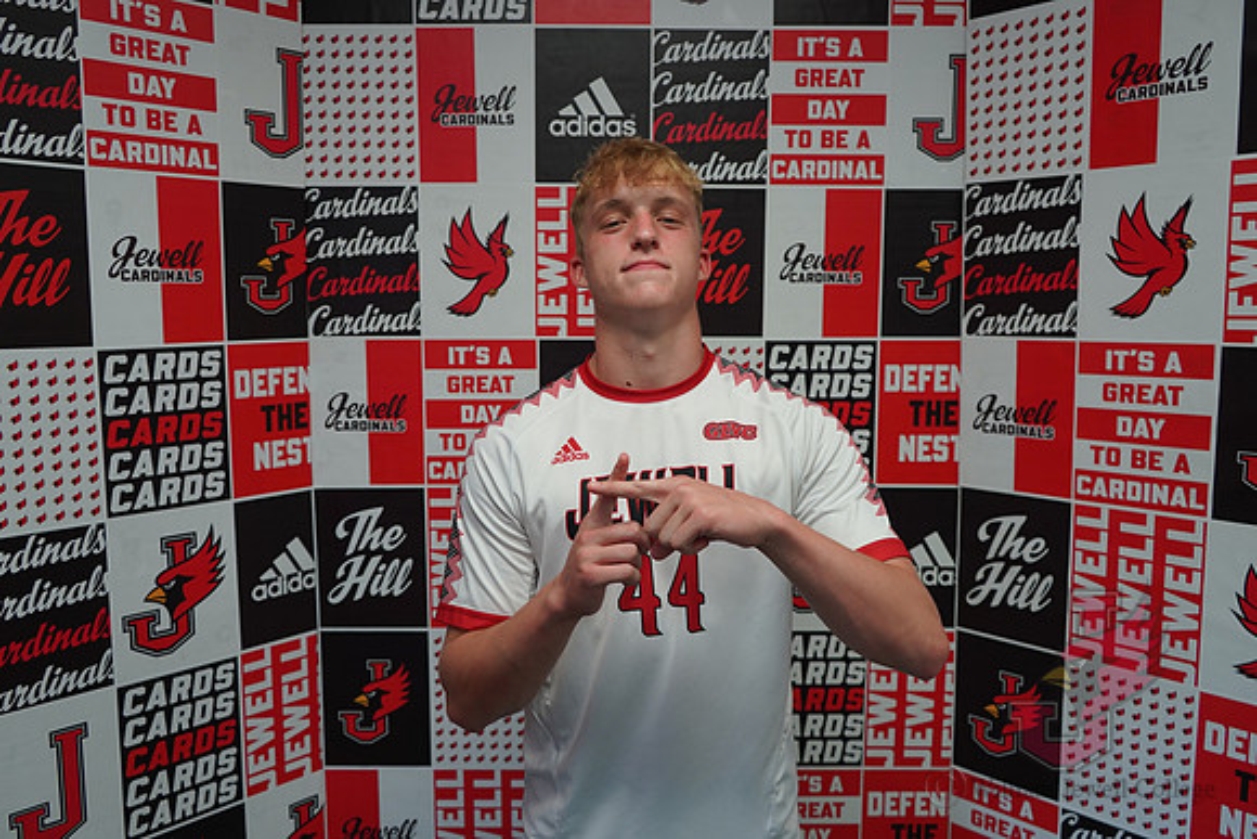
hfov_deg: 65.5
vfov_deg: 46.4
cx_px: 628
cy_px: 420
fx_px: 978
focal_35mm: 28
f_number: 4
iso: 640
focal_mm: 28
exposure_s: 1/160
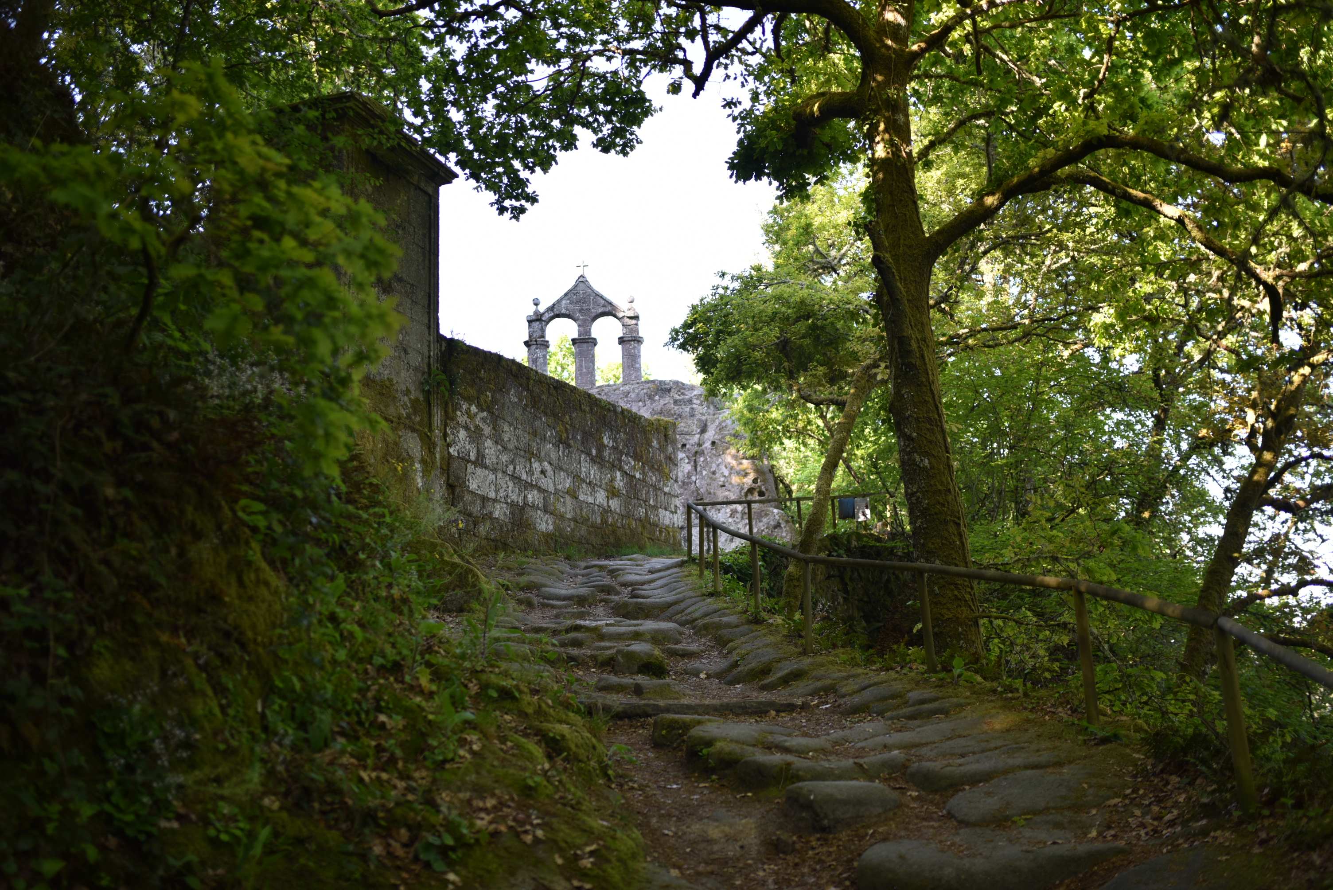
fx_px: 1296
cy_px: 445
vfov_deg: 37.9
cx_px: 666
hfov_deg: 54.4
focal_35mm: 35
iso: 100
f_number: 1.4
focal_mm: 35
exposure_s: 1/500
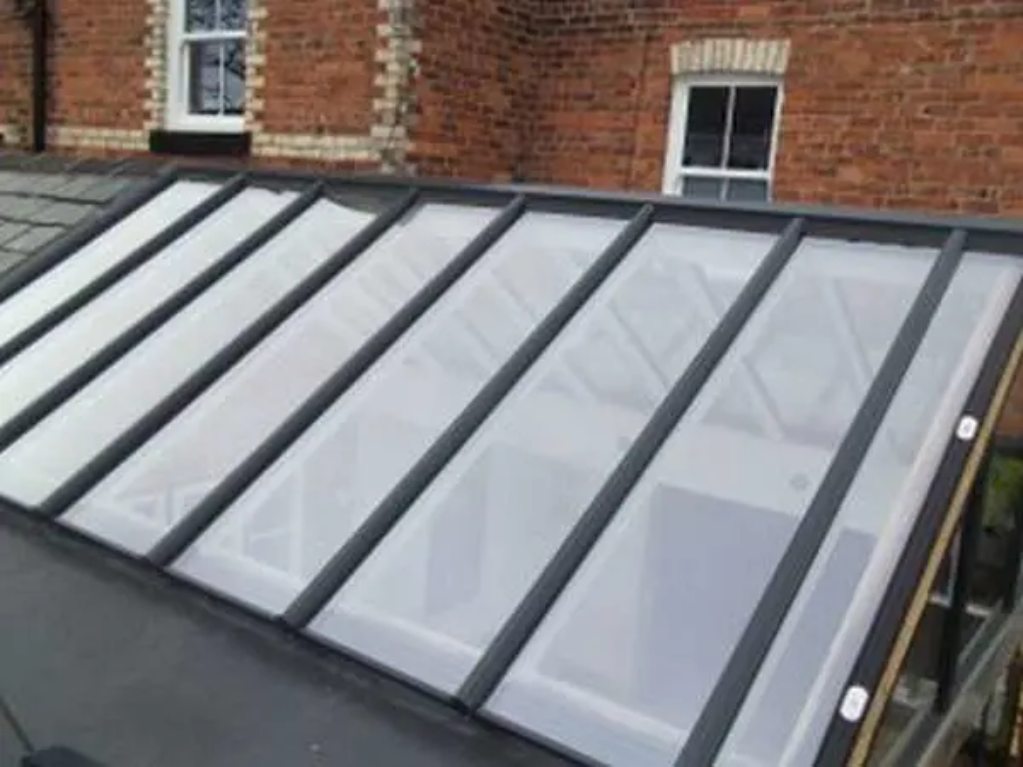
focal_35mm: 32
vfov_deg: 44.2
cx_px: 512
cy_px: 384
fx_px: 946
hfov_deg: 56.8
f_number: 8.8
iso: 64
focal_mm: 5.7
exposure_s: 1/80
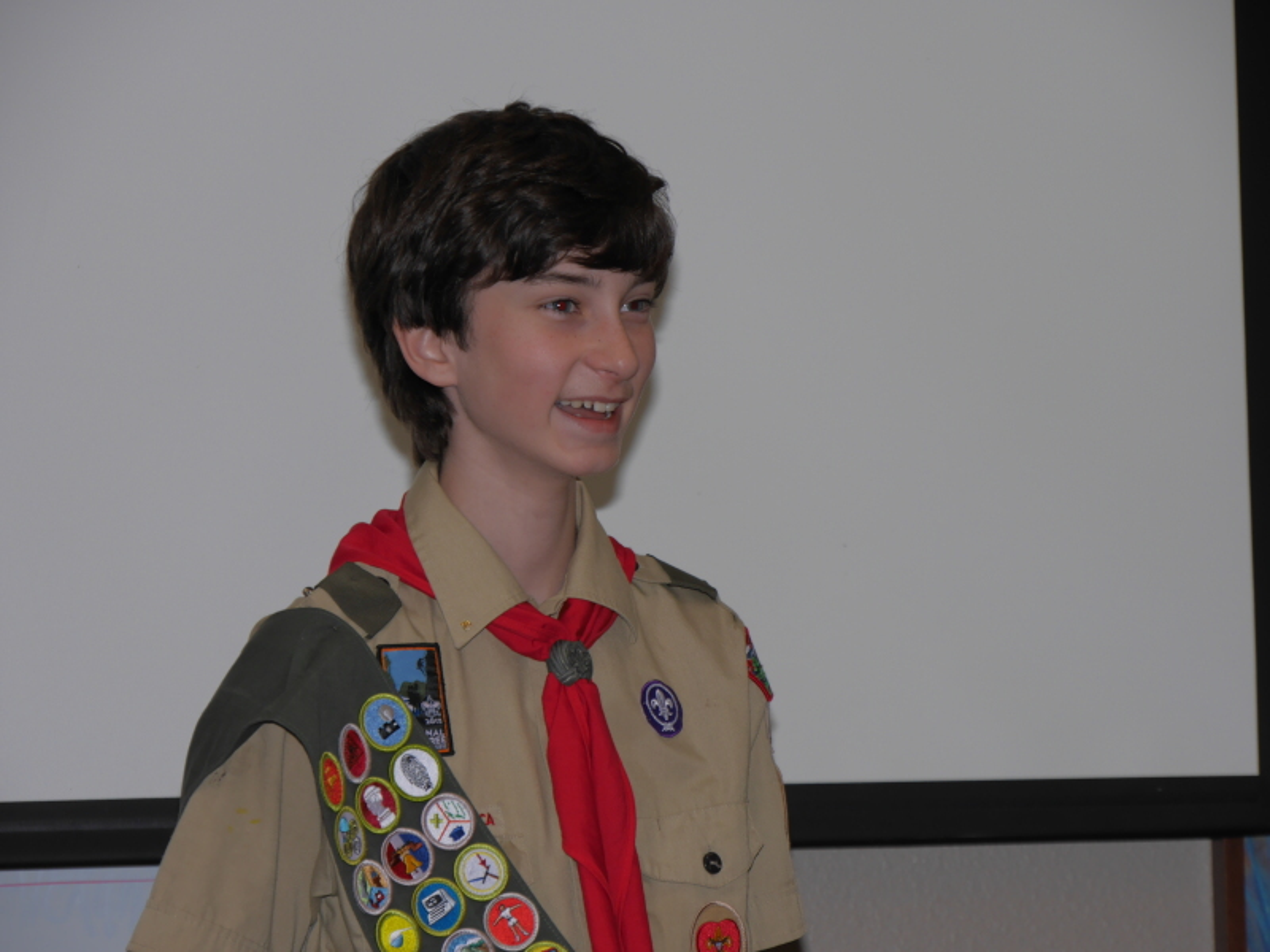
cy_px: 476
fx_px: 5650
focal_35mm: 154
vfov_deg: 9.6
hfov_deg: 12.8
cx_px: 635
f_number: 5.4
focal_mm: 77
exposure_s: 1/125
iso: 200
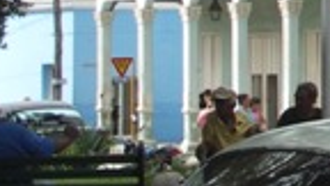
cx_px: 697
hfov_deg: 7.2
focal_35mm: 285
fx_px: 2494
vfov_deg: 4.2
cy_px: -62
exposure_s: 1/200
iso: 50
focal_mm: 12.1
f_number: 6.3
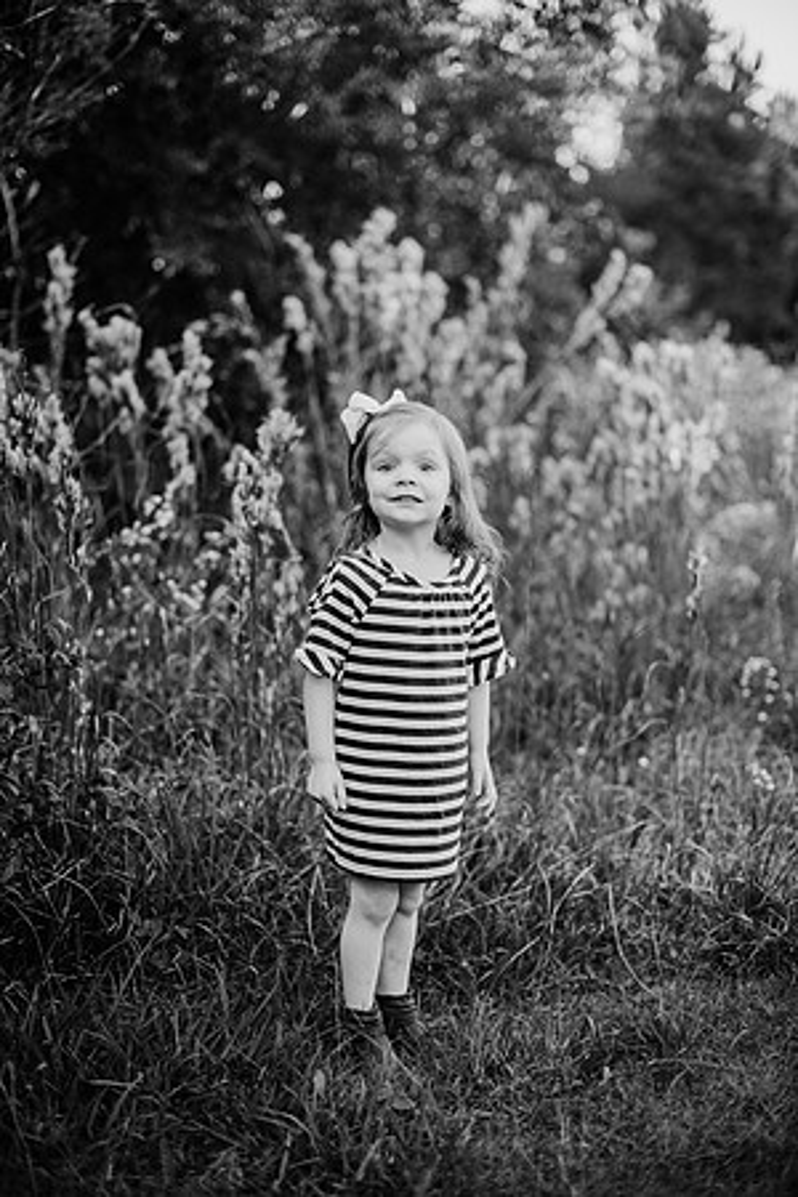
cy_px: 598
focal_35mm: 50
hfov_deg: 27.0
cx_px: 399
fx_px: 1662
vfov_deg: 39.6
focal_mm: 50
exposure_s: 1/1000
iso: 200
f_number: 2
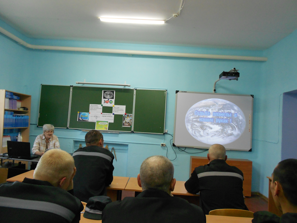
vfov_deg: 53.1
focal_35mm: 26
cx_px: 148
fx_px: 223
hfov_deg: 67.3
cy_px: 112
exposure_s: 1/30
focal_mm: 4.6
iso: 250
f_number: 3.2
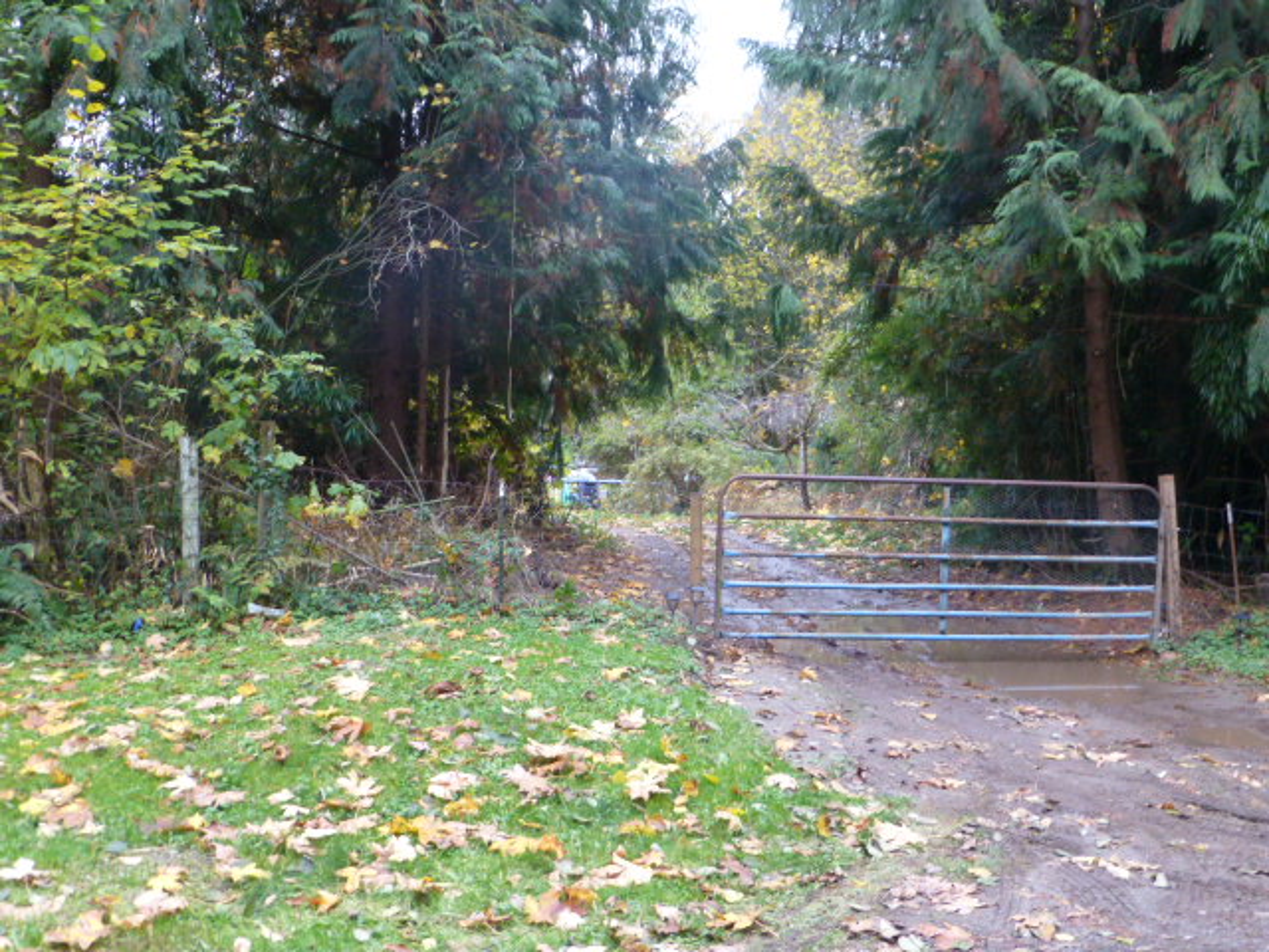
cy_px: 476
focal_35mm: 34
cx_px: 634
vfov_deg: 41.8
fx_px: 1246
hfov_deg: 54.0
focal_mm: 6.1
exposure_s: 1/50
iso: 400
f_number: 3.7
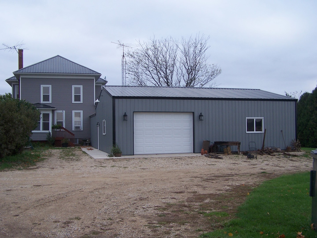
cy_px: 119
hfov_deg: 49.0
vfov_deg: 37.7
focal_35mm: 38
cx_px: 158
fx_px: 348
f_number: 2.8
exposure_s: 1/250
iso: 80
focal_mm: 6.3
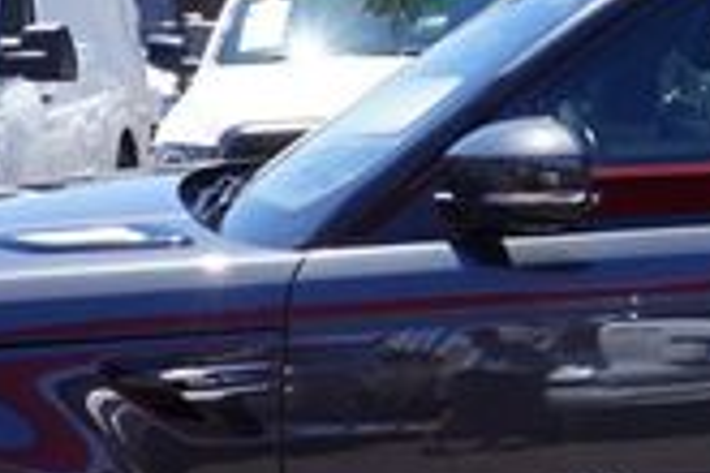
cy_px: 383
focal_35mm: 93
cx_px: 706
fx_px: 1834
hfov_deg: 21.2
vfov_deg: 14.6
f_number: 11
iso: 100
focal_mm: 16
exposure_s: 1/80
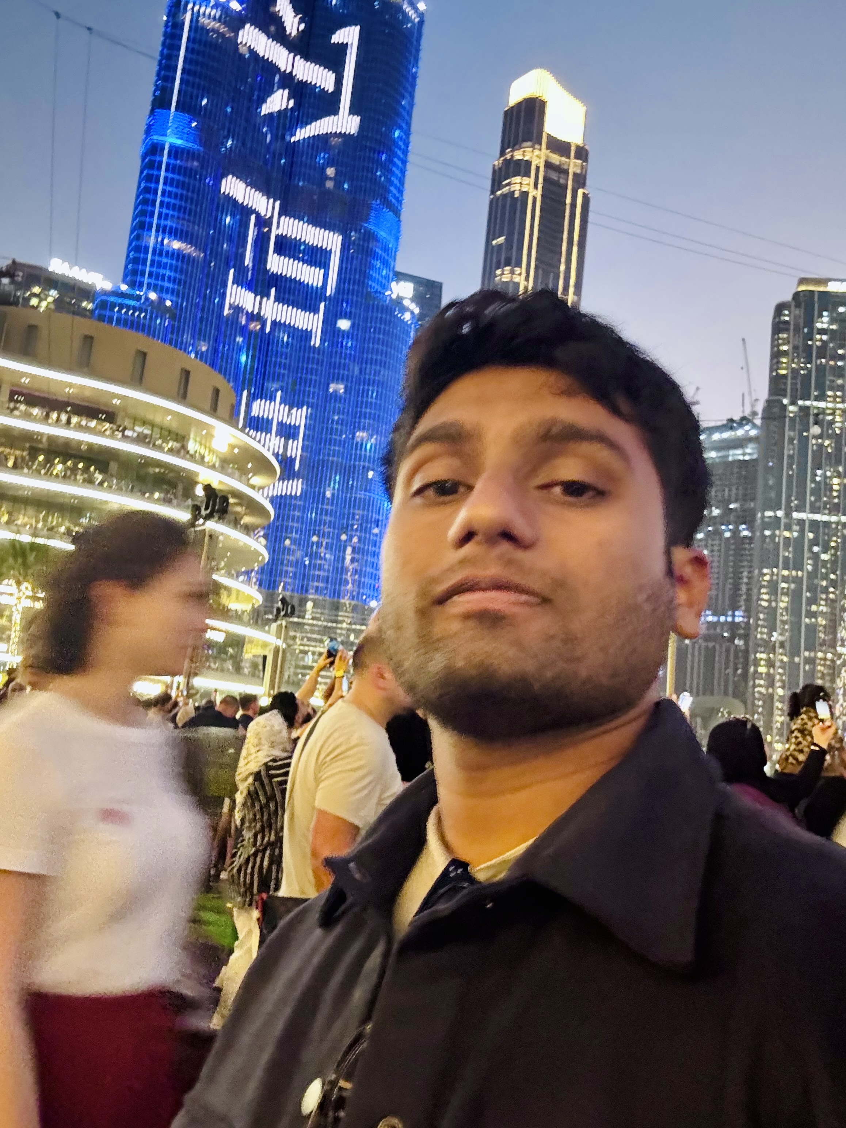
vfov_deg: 60.0
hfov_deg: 46.8
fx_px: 978
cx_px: 423
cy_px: 564
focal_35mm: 30
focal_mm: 2.69
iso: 1000
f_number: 1.9
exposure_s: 1/17
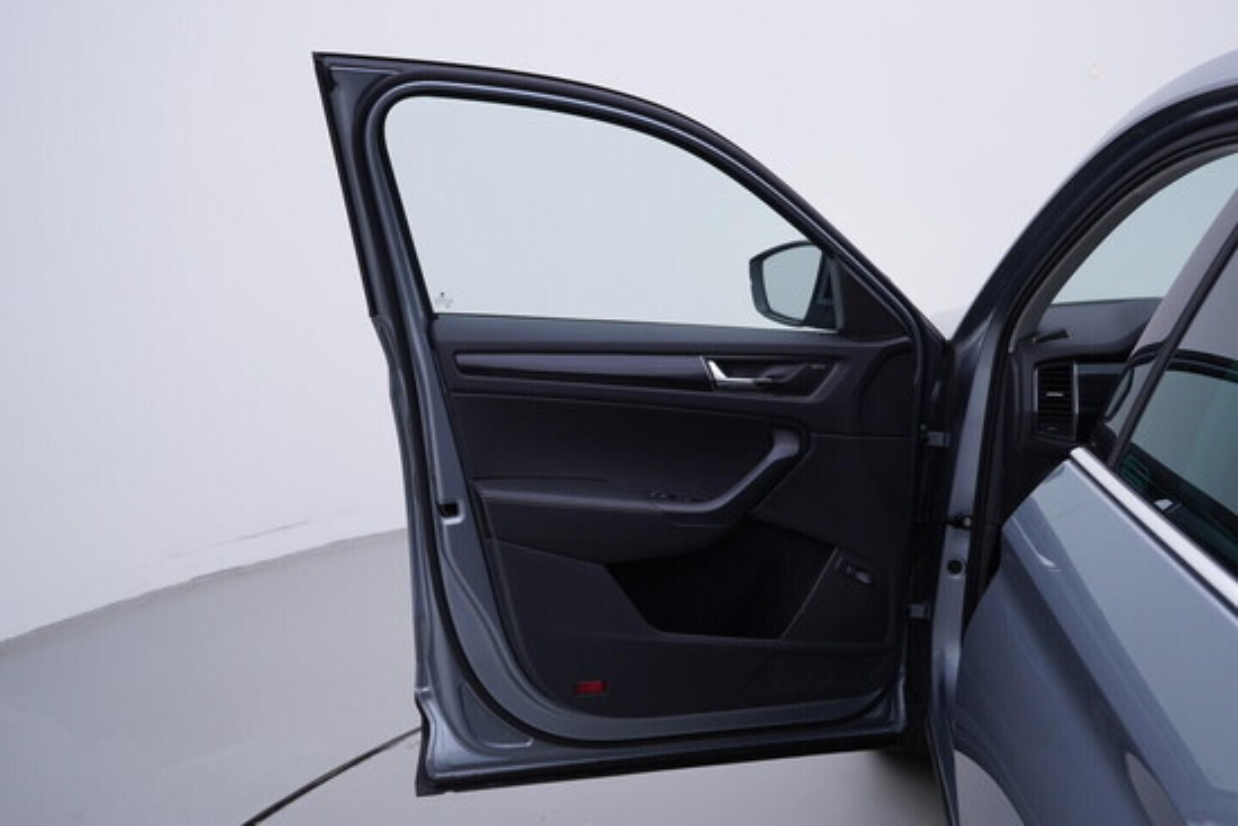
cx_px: 619
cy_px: 413
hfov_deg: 53.1
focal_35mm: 36
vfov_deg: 36.9
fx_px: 1238
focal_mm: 24
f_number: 4
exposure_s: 1/80
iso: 125
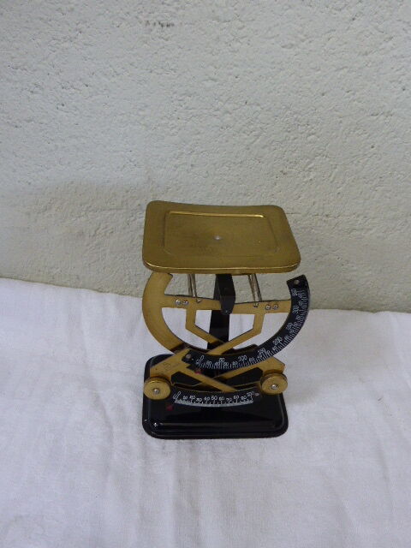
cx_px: 206
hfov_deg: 45.4
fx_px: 491
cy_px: 274
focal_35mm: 31
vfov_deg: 58.4
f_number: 3.6
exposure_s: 1/60
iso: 320
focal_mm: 5.4
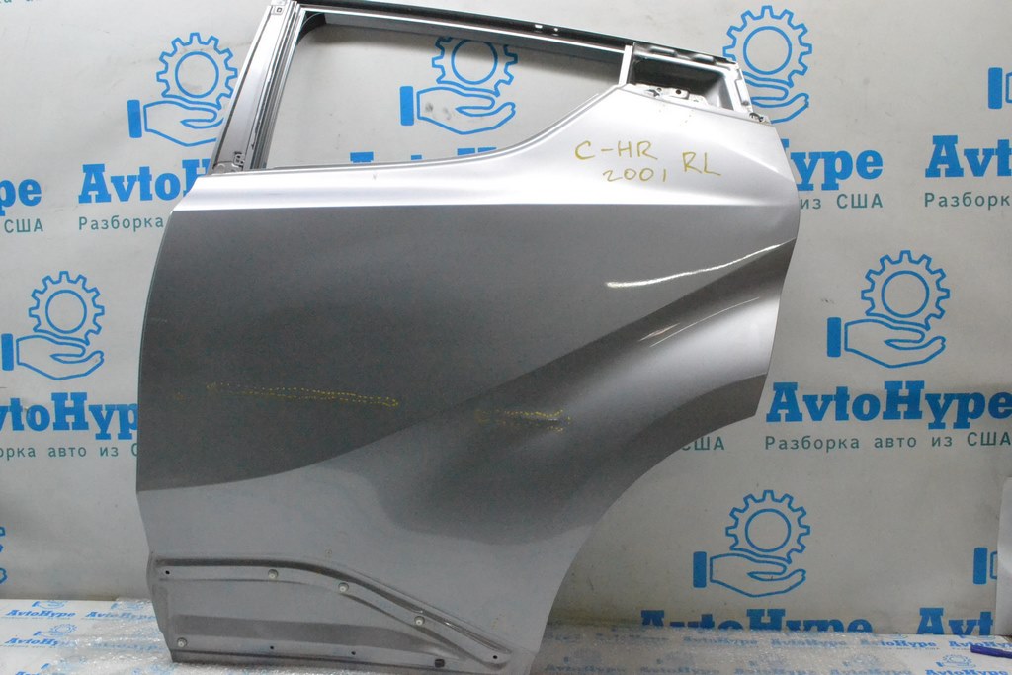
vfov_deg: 36.9
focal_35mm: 36
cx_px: 506
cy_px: 338
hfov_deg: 53.1
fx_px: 1012
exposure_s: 1/100
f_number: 14
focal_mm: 24
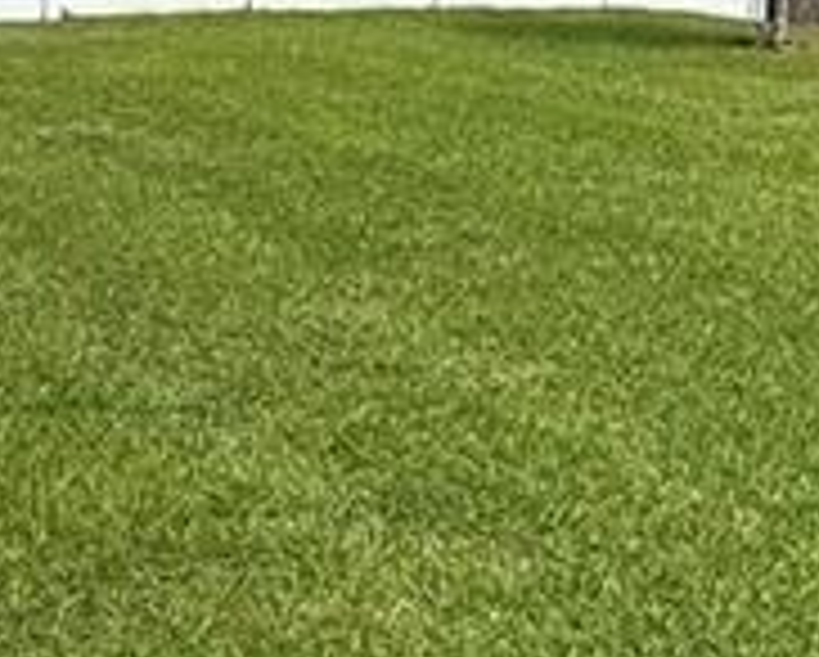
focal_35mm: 90
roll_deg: -1.4
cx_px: 693
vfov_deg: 17.1
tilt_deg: -9.5
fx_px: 2184
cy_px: 351
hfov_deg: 20.9
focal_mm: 2.22
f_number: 2.2
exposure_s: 1/2028
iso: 40
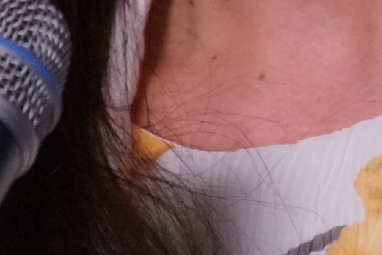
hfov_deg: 2.5
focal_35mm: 835
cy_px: -380
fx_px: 8856
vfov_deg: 1.6
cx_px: 343
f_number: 5.6
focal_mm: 135
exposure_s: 1/125
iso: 4000
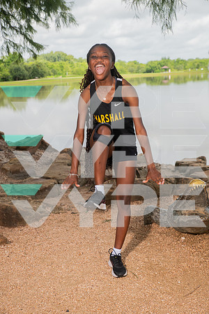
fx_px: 453
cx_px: 104
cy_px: 157
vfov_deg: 38.2
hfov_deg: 26.0
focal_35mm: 52
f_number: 7.1
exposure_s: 1/400
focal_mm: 52
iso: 320
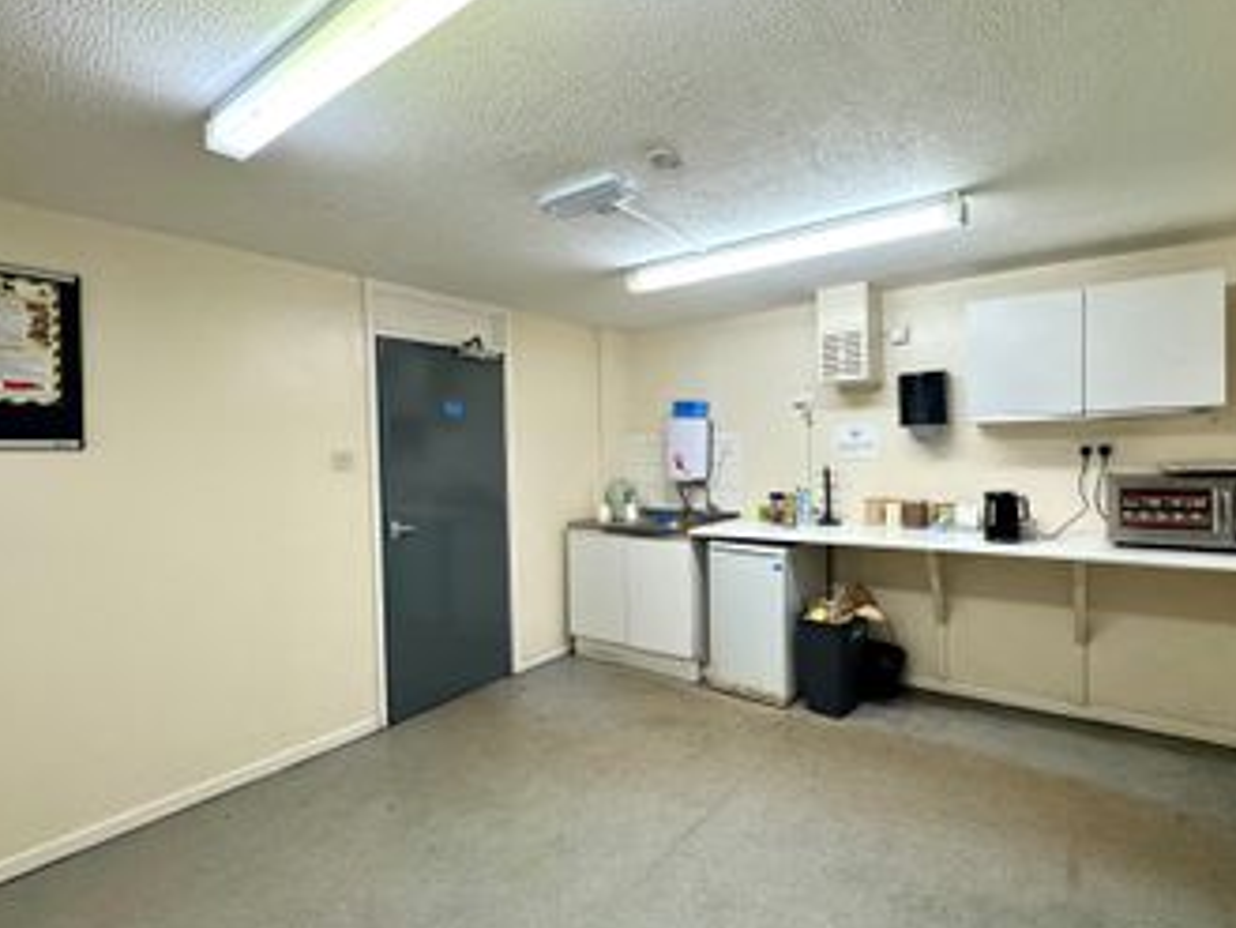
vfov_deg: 74.8
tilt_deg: -0.8
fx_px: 607
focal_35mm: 17
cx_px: 736
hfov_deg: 89.9
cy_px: 455
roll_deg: +1.6
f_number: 2.2
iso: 320
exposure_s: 1/100
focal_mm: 2.22
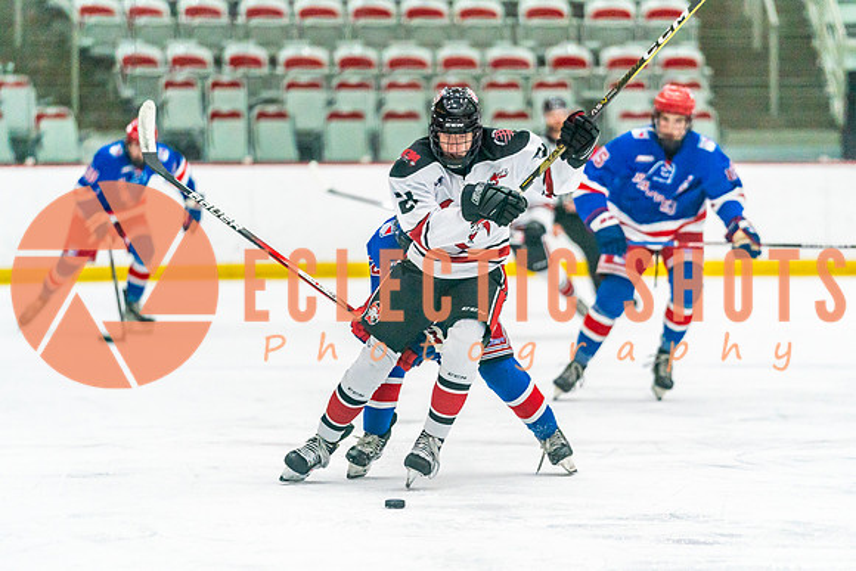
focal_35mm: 250
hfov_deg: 8.2
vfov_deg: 5.5
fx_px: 5956
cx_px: 428
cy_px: 346
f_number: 2.8
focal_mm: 200
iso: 3200
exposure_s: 1/1000
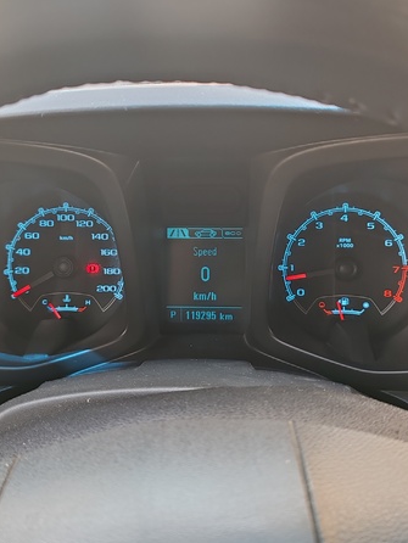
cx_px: 202
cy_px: 271
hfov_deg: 34.4
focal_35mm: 42
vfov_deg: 44.8
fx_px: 659
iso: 250
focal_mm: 6.12
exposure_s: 1/100
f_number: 1.9
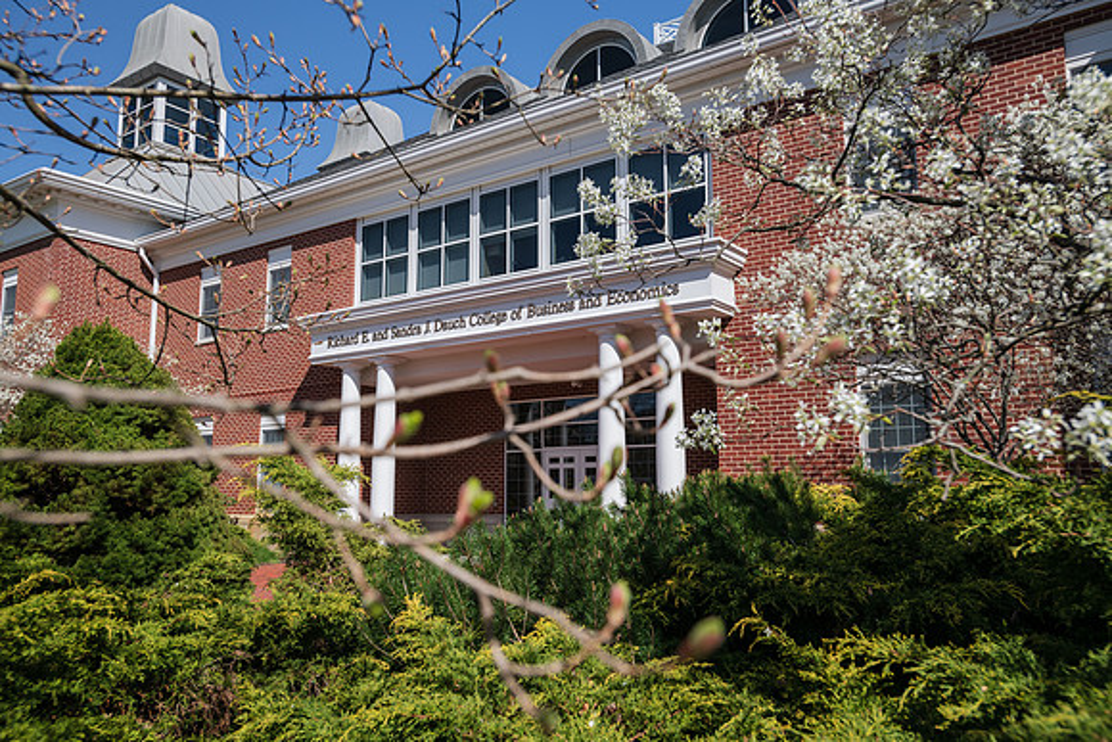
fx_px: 865
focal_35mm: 28
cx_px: 556
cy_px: 371
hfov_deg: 65.5
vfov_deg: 46.4
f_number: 7.1
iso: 320
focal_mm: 28
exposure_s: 1/320
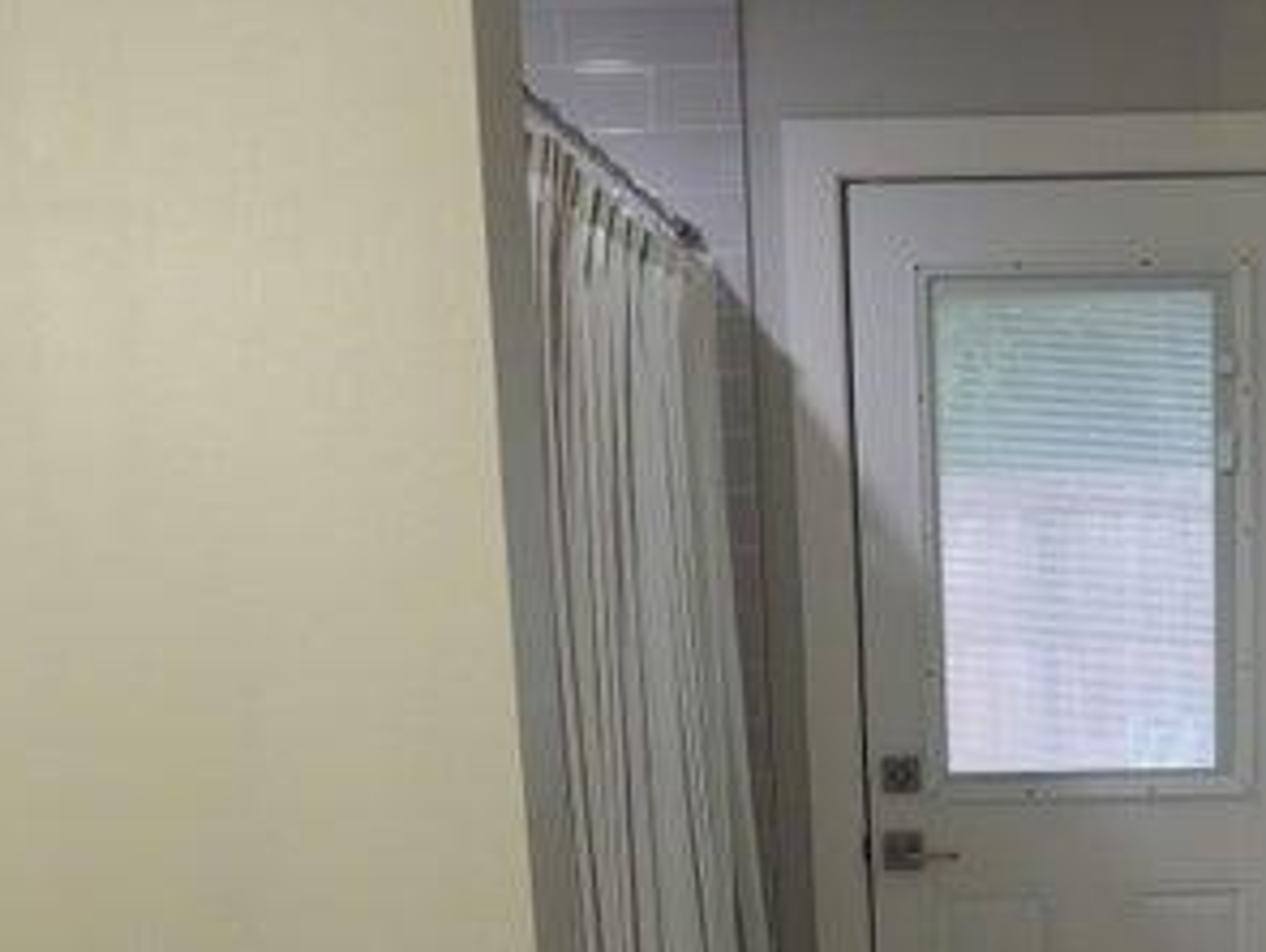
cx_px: 1056
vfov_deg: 27.1
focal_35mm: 52
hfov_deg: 35.3
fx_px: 1904
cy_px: 853
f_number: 3
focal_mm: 4.3
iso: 200
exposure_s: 1/30
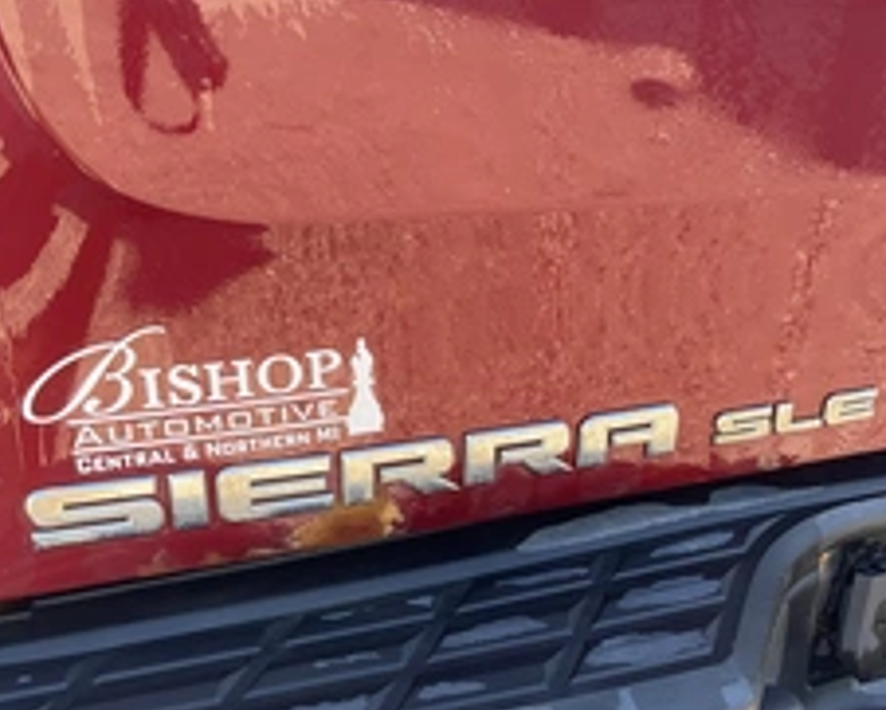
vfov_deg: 29.5
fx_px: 1312
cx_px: 537
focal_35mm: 50
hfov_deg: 37.2
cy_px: 584
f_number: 1.8
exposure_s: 1/122
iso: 32
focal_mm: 3
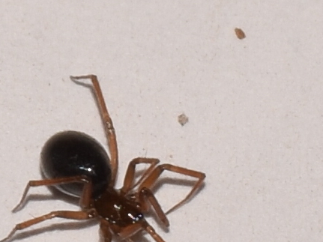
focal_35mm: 450
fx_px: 4198
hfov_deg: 4.4
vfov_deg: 3.3
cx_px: 124
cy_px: 189
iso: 100
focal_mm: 140
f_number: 16
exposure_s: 1/200
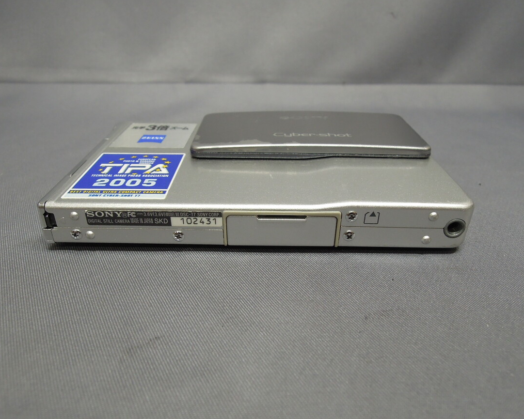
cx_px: 254
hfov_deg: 66.0
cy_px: 215
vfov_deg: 54.9
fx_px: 403
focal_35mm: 26
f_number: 3.5
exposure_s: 1/30
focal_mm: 4.3
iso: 180
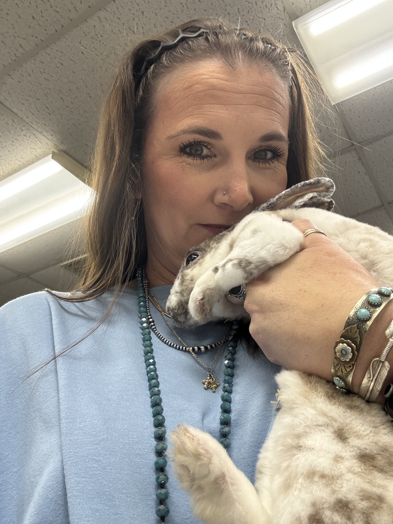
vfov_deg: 60.0
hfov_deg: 46.8
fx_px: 454
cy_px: 262
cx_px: 196
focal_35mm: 30
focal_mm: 2.69
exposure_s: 1/60
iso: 160
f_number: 1.9
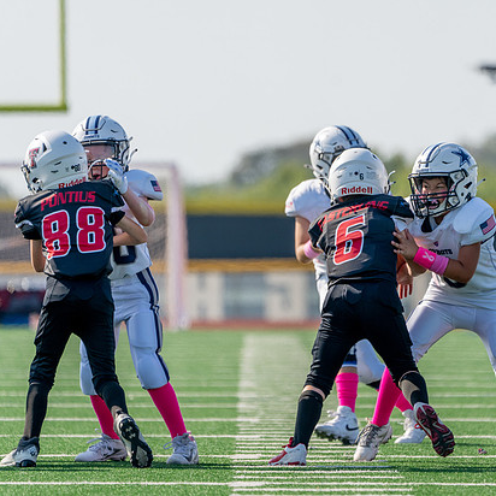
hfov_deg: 3.4
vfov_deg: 3.4
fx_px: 8316
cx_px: 325
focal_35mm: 513
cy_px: 248
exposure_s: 1/1250
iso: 250
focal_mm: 400
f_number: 5.6
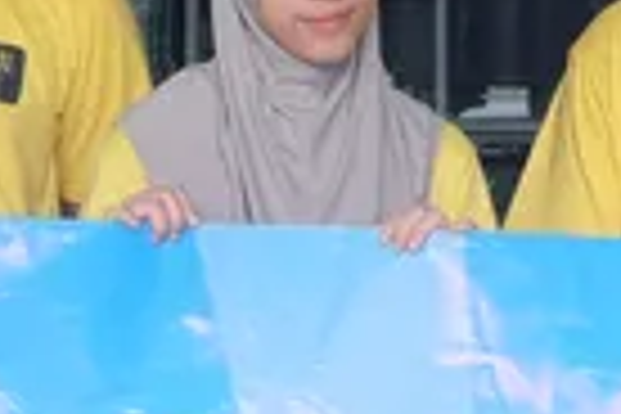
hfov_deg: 7.9
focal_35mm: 259
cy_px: -58
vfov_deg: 5.3
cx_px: 585
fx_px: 4467
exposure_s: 1/60
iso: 1250
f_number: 8
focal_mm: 22.3
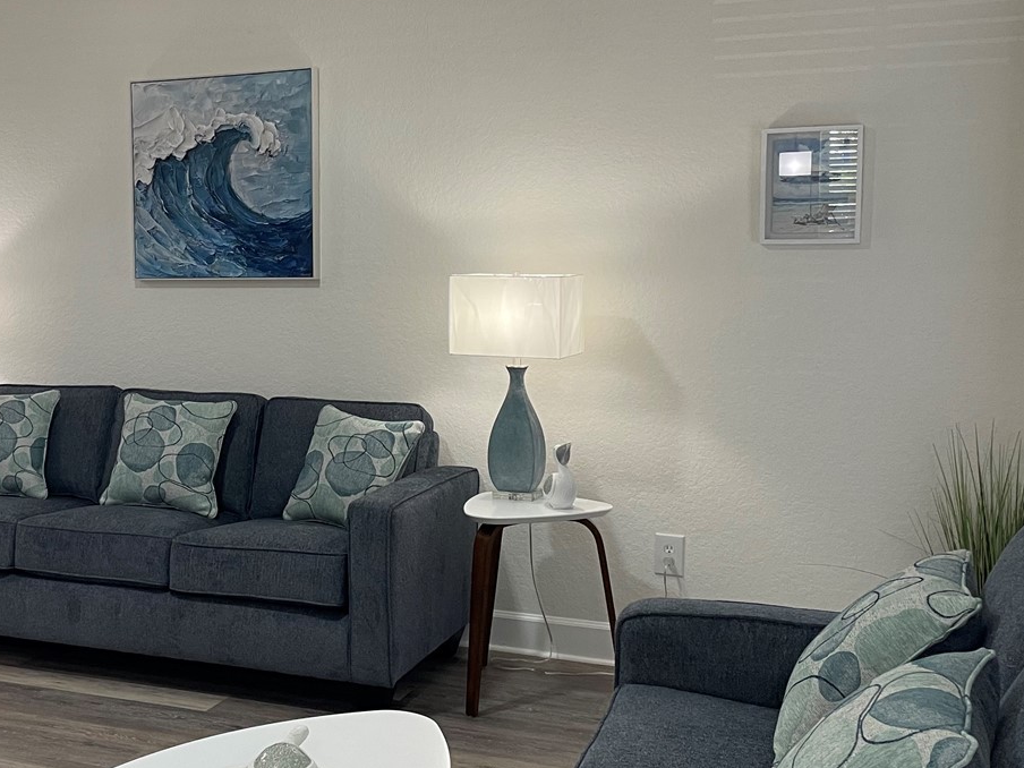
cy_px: 327
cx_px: 244
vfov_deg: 31.5
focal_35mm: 46
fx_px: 1361
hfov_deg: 40.0
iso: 100
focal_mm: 4.2
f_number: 1.6
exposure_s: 1/60
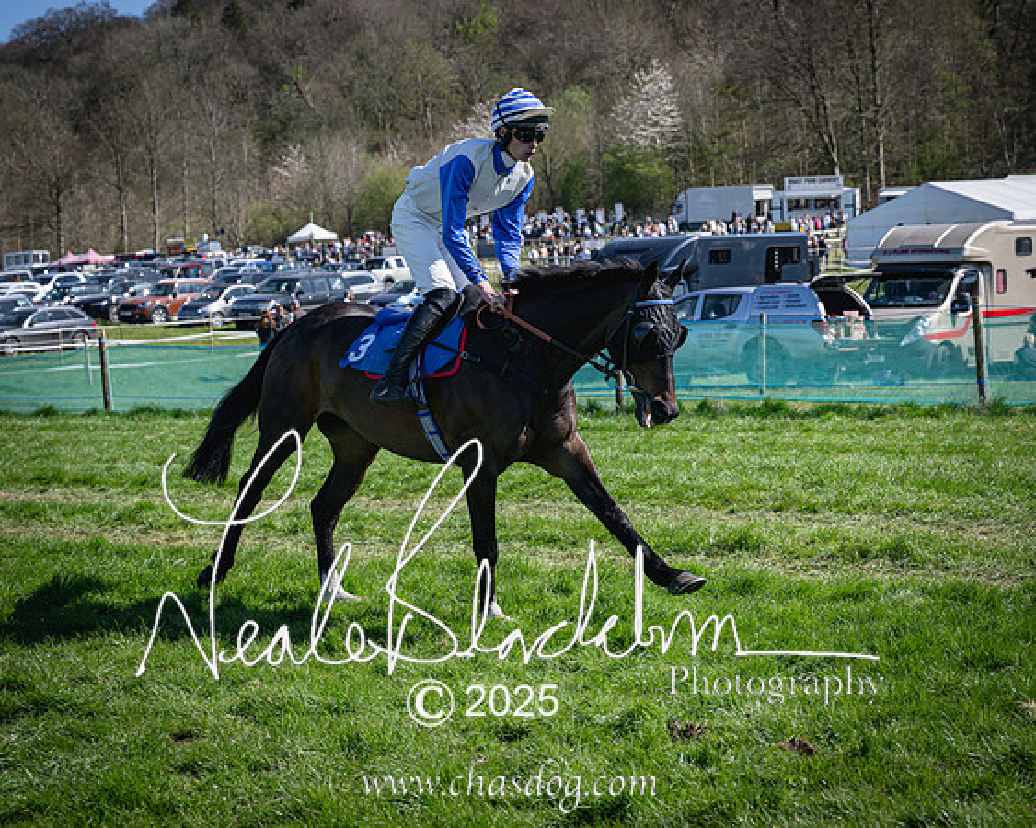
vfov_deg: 19.3
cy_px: 417
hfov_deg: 24.0
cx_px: 514
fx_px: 2439
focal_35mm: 80
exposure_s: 1/2000
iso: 400
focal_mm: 70
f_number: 5
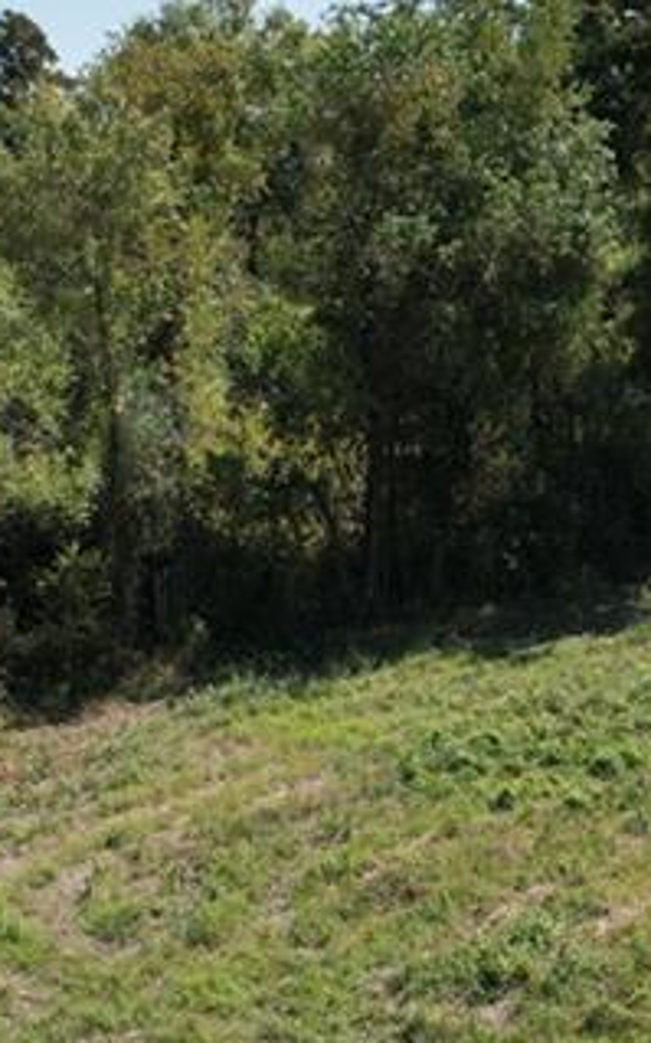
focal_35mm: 72
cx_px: 478
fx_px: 2047
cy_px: 902
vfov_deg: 27.7
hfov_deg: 18.0
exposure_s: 1/2500
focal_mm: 8.38
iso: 150
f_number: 2.8
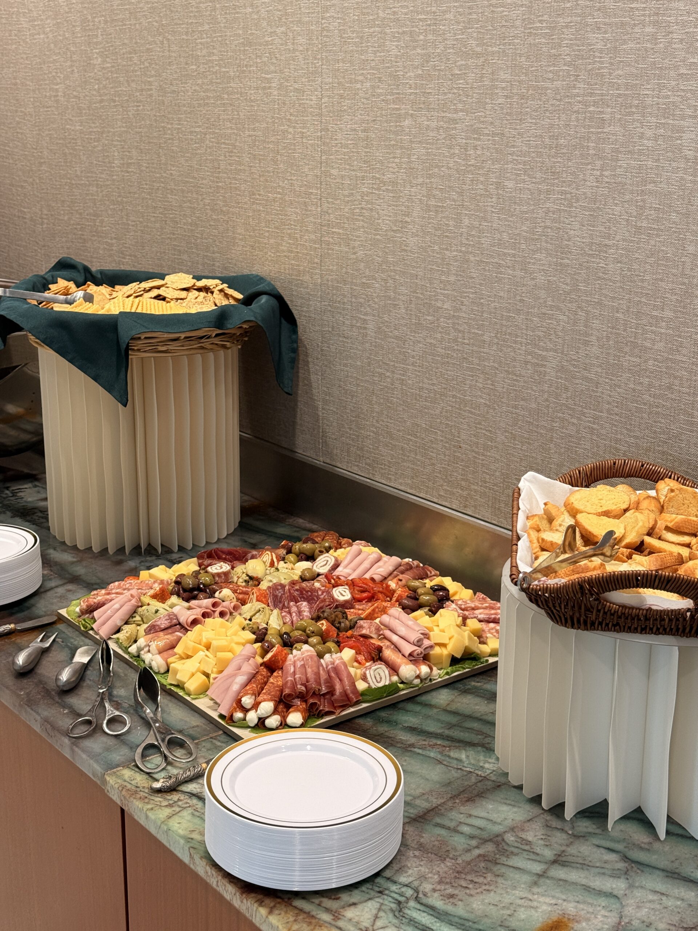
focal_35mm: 48
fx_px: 1291
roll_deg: -0.4
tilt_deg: -17.2
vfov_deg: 39.7
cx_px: 349
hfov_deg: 30.3
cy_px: 466
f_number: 1.78
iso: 80
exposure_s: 1/60
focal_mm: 6.76
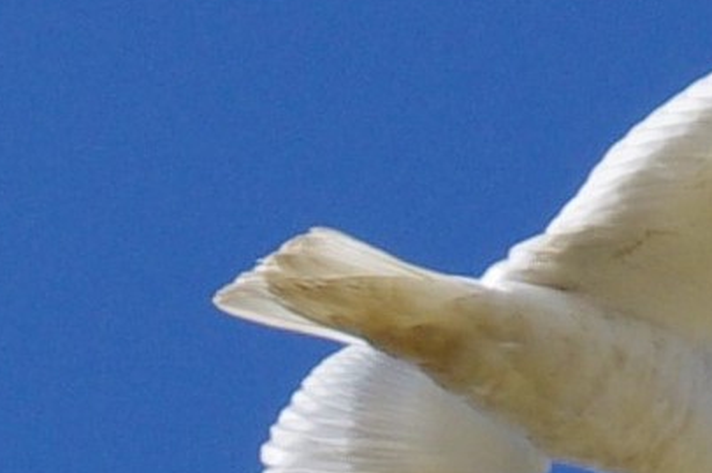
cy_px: 298
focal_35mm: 194
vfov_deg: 7.1
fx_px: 3832
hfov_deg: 10.6
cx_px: 605
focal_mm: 70
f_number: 11
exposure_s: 1/250
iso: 200
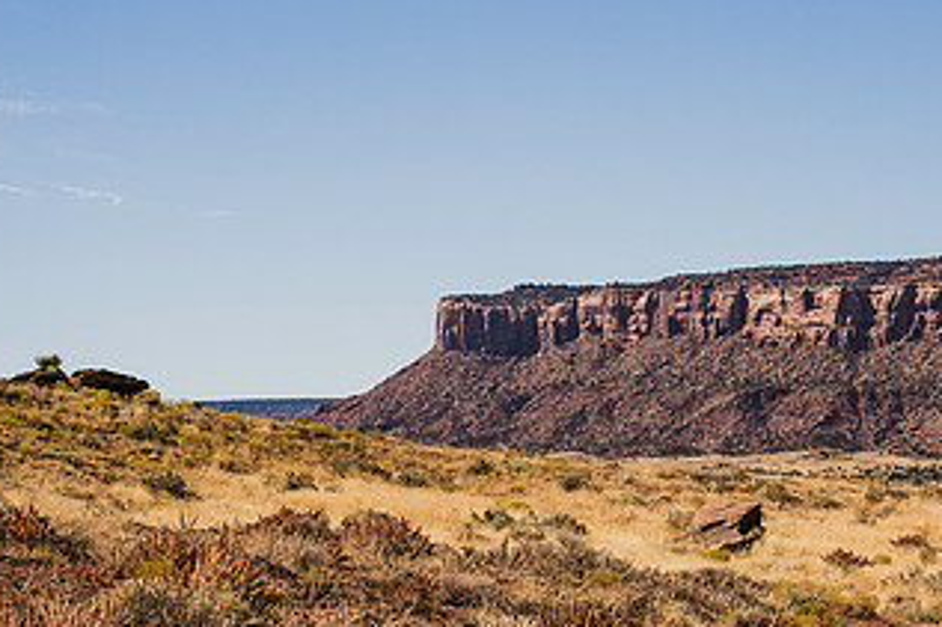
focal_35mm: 135
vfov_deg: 10.1
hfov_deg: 15.1
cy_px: 370
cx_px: 775
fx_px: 3531
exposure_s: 1/2000
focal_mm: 70
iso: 160
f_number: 4.5
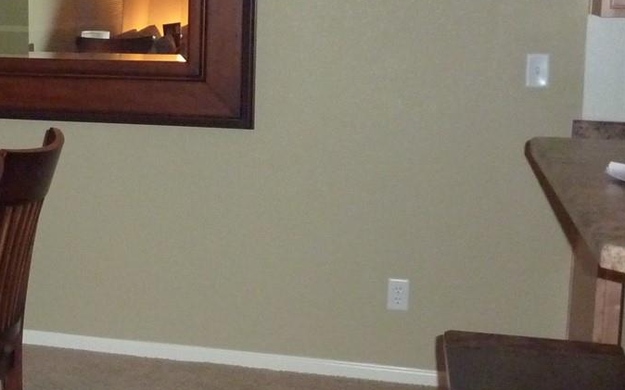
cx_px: -113
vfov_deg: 17.8
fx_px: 1243
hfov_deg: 25.5
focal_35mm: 73
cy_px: 128
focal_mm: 4.7
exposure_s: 1/8
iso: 500
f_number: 3.4
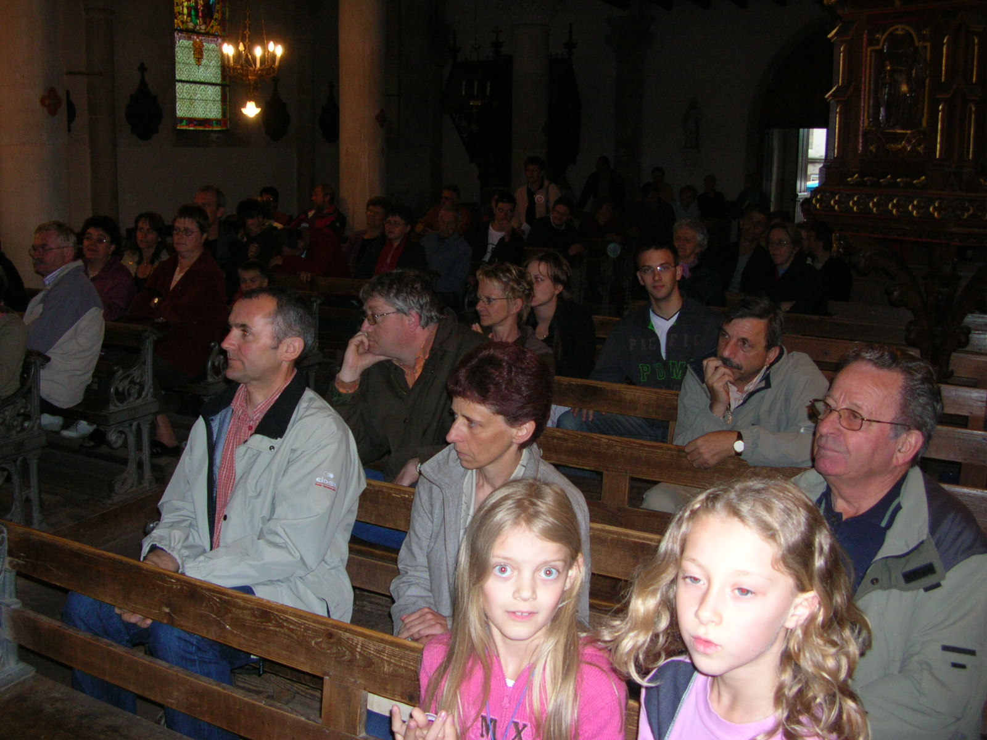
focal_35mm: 35
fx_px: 998
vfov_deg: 40.7
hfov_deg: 52.6
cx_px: 494
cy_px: 370
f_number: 2.8
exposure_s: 1/60.1
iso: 110
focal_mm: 5.8
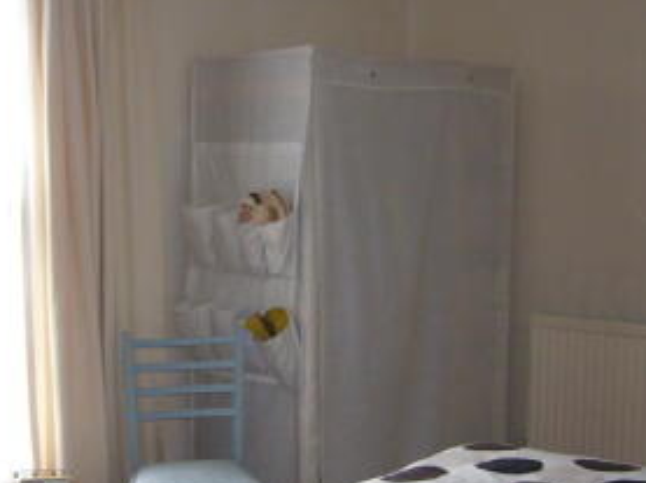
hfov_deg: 32.4
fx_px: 1100
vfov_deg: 24.6
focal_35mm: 59
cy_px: 335
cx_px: 202
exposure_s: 1/30
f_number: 2.8
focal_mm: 4.6
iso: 125
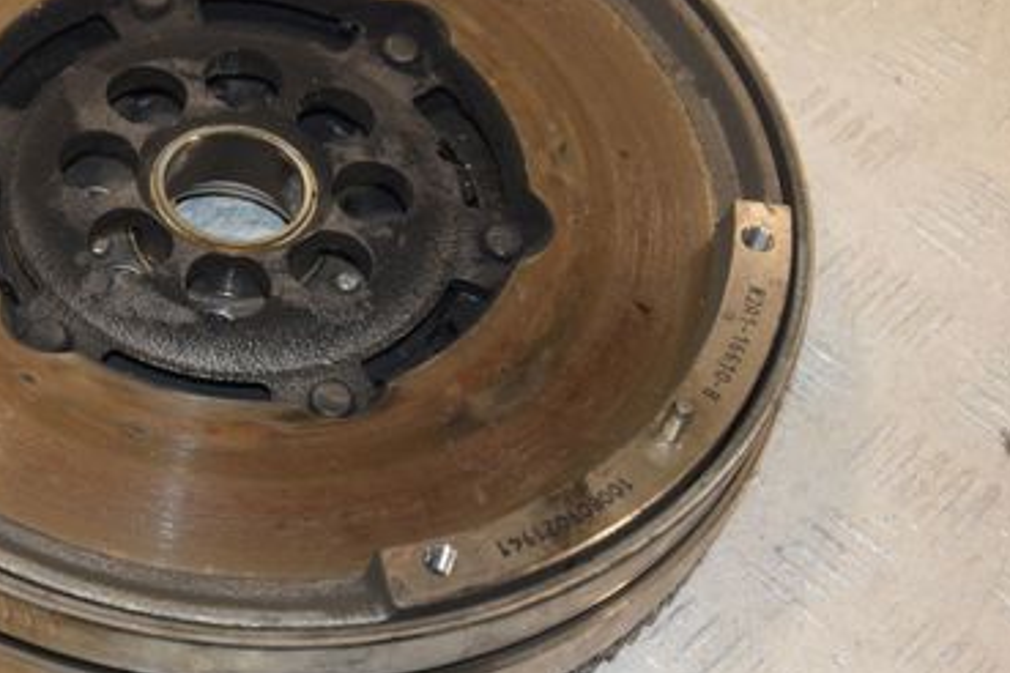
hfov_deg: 25.4
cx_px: 151
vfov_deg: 17.5
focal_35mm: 78
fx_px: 2188
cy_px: 265
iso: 1600
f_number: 6.3
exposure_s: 1/200
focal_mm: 30
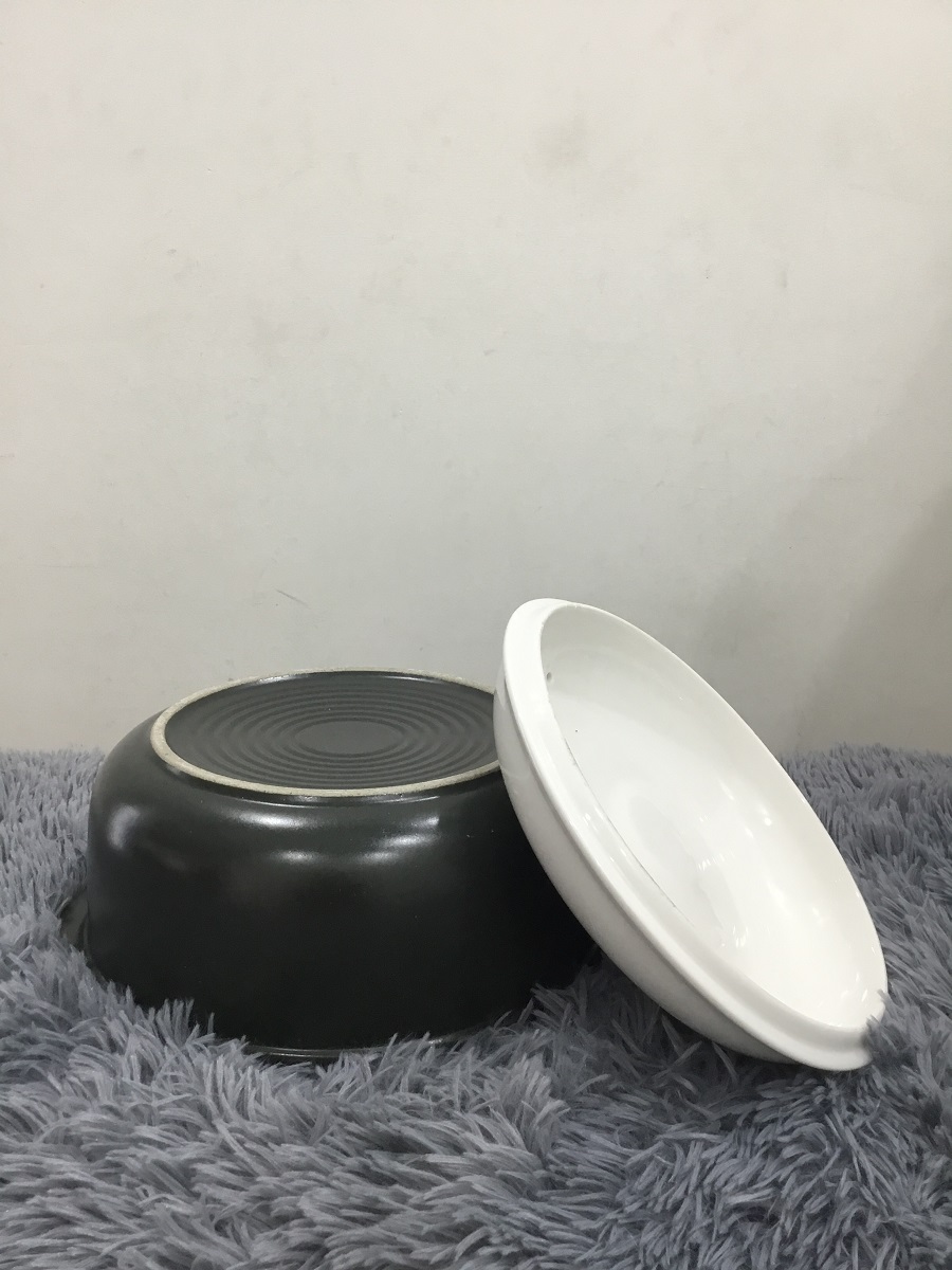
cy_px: 635
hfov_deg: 45.4
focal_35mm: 31
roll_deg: +0.2
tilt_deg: -14.2
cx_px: 476
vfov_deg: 58.4
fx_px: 1137
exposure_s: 1/33
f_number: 2.4
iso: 80
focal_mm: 3.3
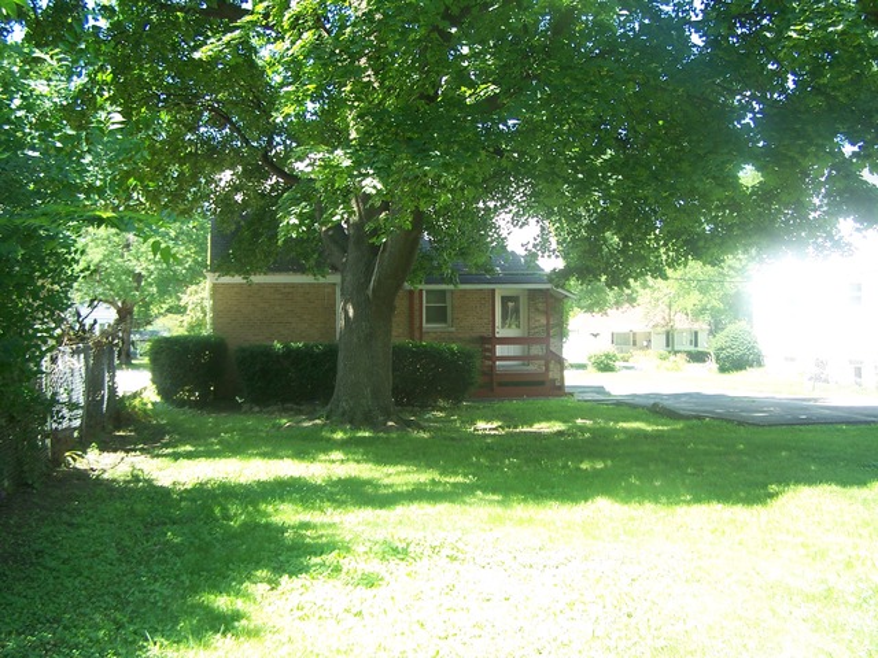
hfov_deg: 49.0
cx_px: 439
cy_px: 329
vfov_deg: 37.7
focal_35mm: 38
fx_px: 964
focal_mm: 6.3
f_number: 2.8
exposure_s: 1/100
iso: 80
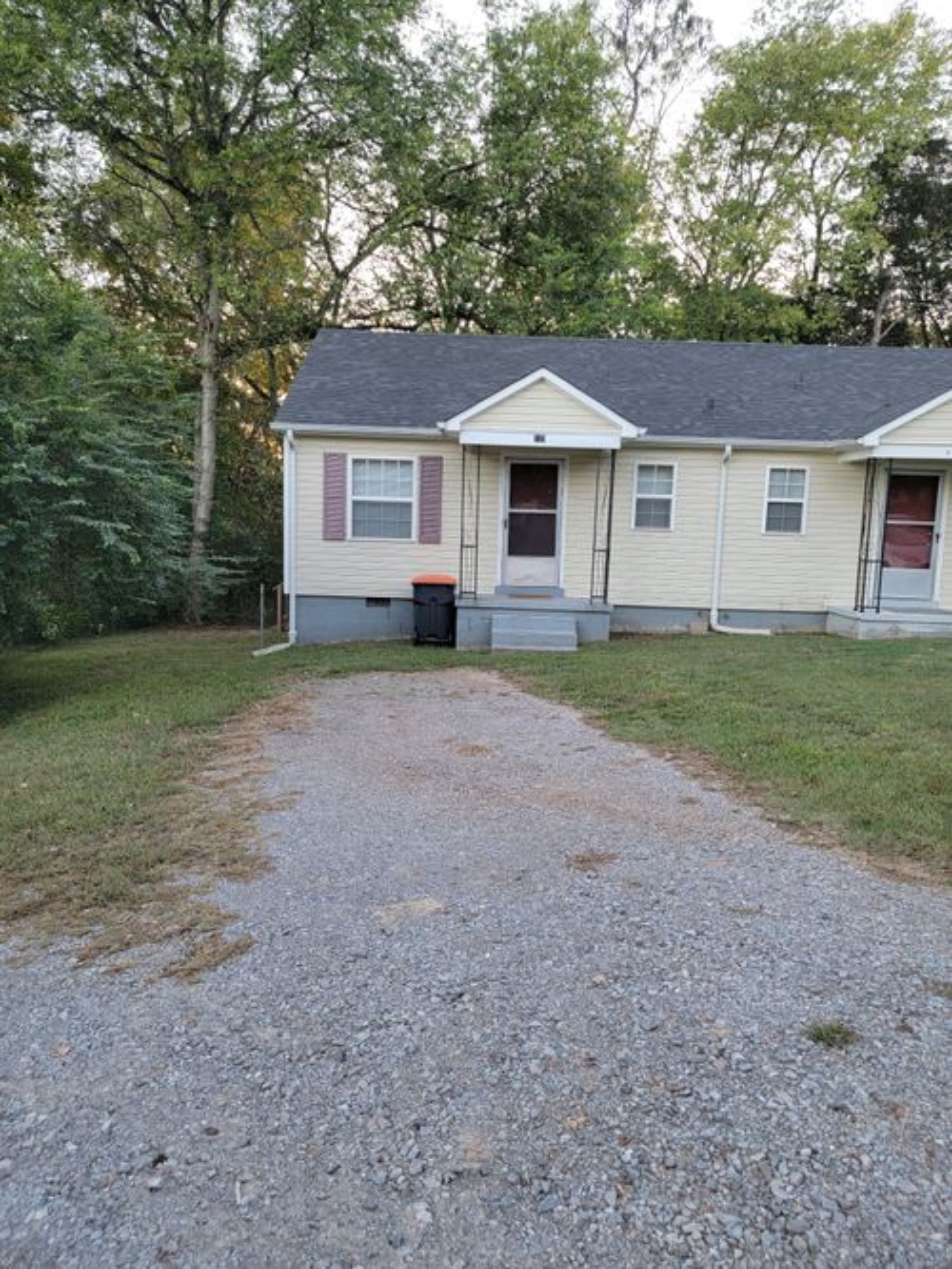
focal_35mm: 24
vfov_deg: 71.6
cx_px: 476
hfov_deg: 56.8
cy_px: 634
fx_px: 880
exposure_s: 1/120
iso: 80
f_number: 1.8
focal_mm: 6.7
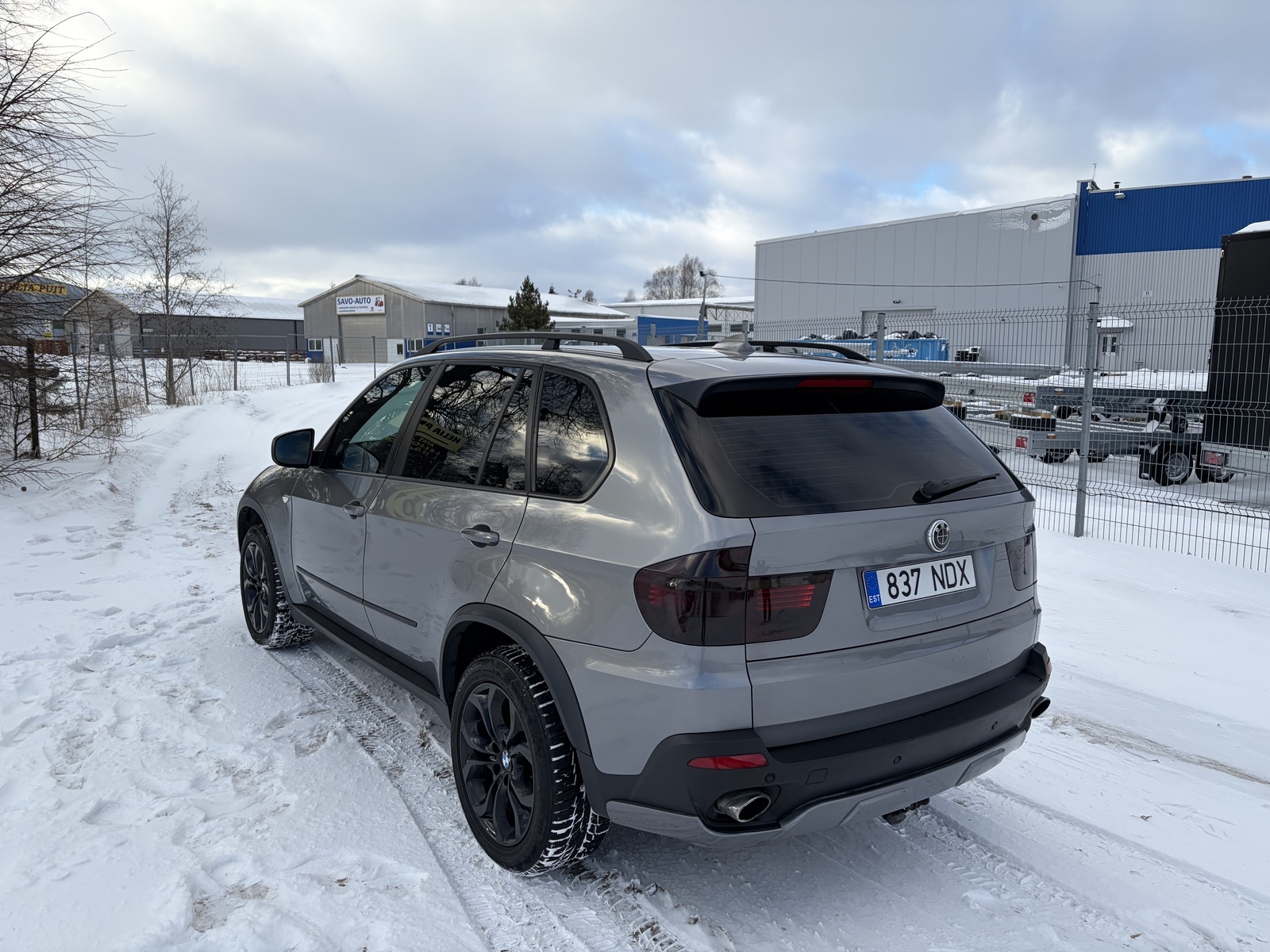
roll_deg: +0.0
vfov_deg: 53.1
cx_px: 635
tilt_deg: -6.5
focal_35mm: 26
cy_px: 476
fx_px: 954
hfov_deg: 67.3
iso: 50
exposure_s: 1/2141
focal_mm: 5.96
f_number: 1.6
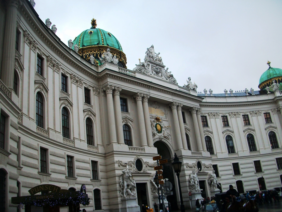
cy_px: 106
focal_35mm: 34
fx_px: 277
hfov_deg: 54.0
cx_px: 141
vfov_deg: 41.8
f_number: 2.8
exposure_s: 1/160
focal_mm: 5.7
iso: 80
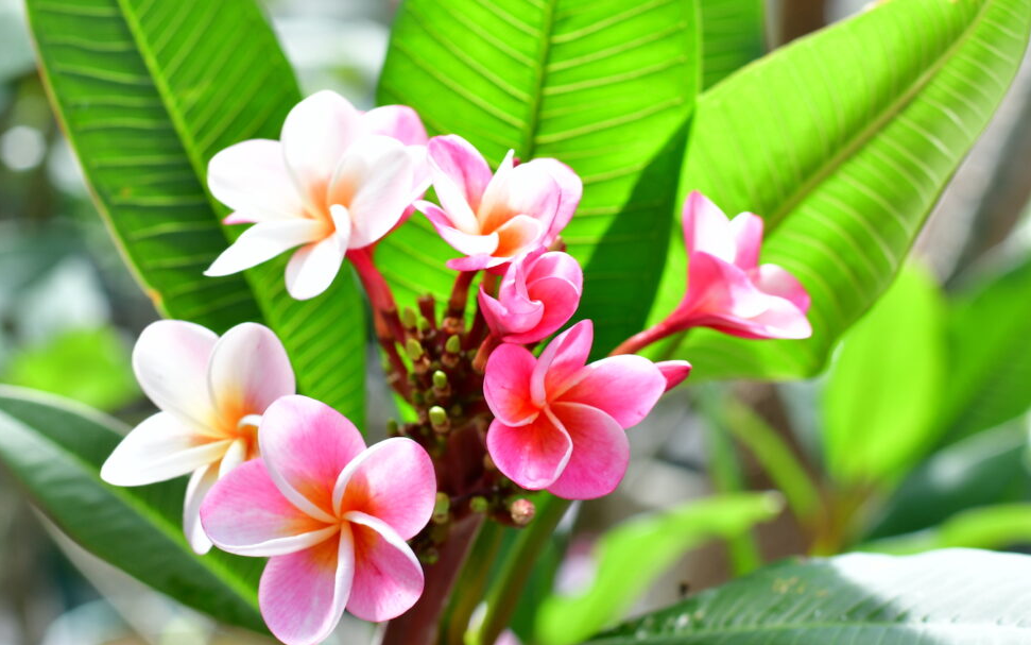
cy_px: 306
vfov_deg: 15.4
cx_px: 467
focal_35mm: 85
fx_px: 2388
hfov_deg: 24.3
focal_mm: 50
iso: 250
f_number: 5
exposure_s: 1/320
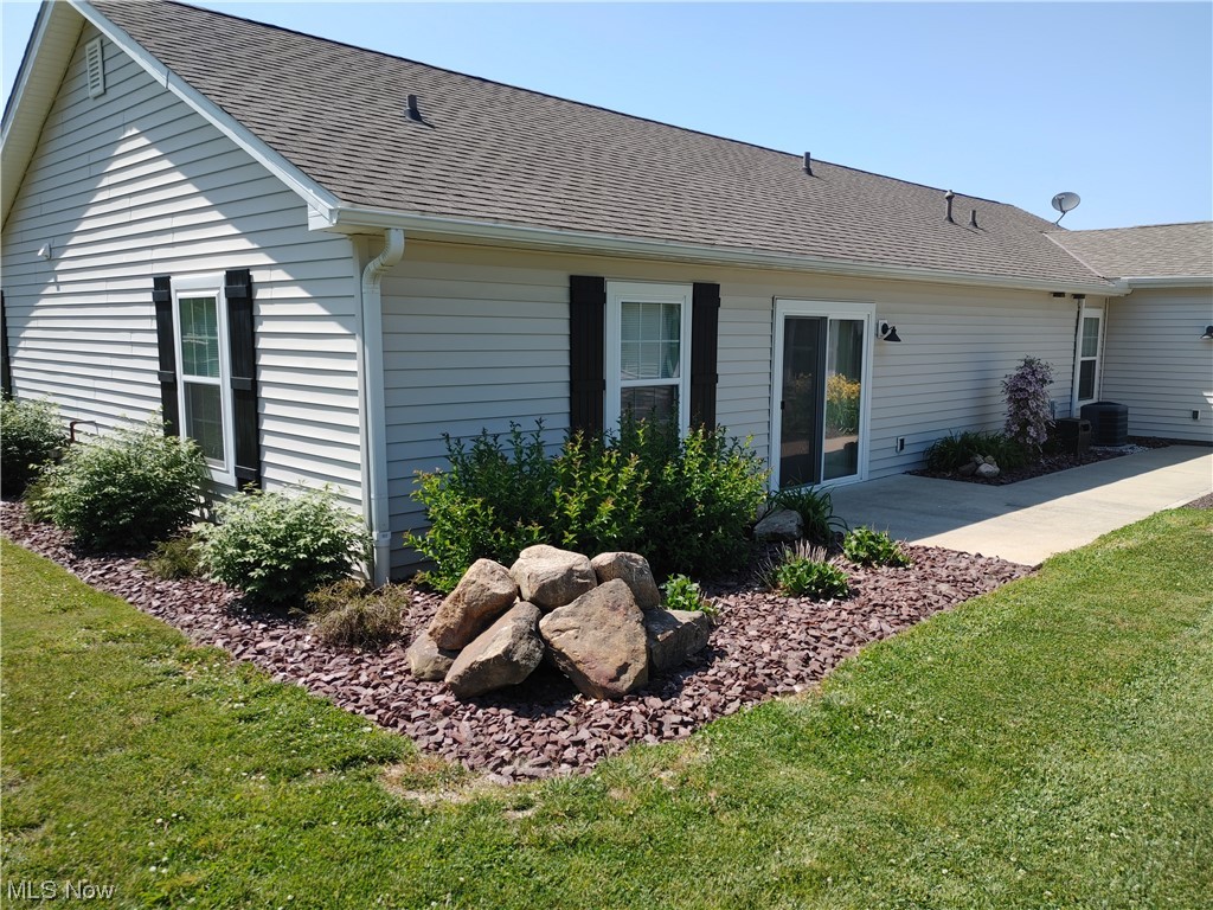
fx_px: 911
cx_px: 606
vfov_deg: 53.1
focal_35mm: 26
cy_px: 455
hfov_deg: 67.3
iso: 50
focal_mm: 5.58
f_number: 1.8
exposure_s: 1/1408
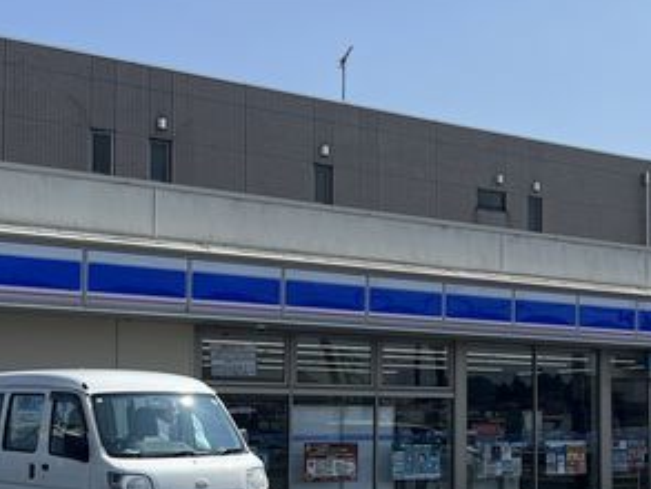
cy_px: 367
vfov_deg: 20.6
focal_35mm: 71
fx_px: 1336
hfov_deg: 27.1
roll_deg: -0.4
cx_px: 460
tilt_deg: +2.3
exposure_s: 1/8000
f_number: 1.5
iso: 50
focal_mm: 5.7
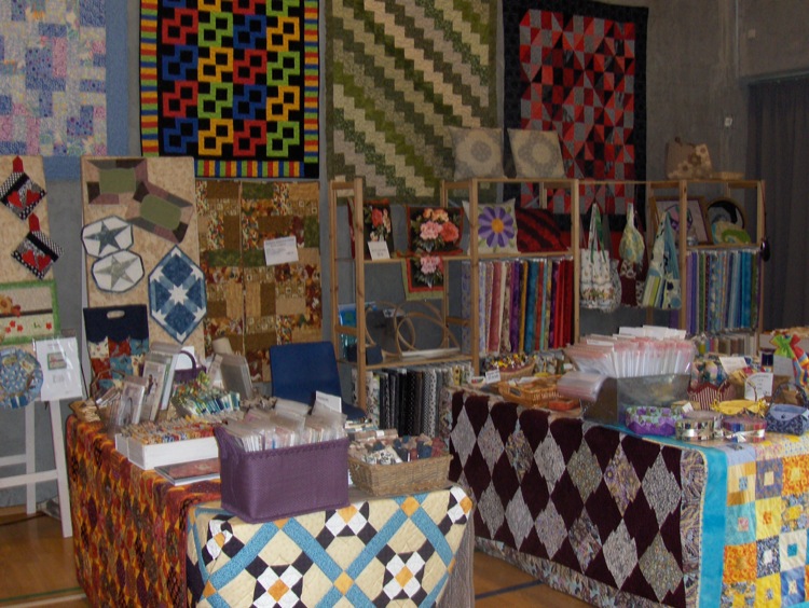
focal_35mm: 46
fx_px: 1076
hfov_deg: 41.2
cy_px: 304
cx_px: 404
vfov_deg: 31.6
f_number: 3.6
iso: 100
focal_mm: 7.4
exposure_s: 1/60
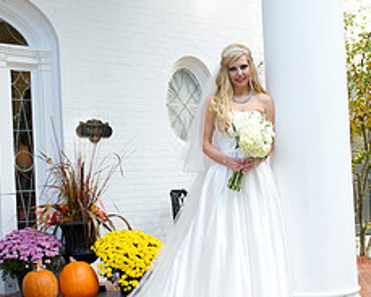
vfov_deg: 25.7
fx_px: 648
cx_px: 223
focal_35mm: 59
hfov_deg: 31.9
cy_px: 187
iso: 400
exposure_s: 1/200
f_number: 5
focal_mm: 32
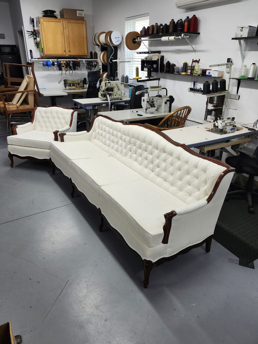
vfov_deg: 71.6
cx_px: 127
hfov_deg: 56.8
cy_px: 172
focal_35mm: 24
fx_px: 238
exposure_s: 1/120
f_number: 1.8
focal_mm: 5.54
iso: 50
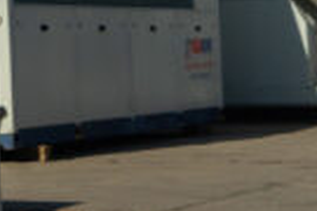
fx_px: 1602
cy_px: -102
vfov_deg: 7.4
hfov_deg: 10.7
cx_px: -207
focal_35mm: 182
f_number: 8
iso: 250
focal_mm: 24
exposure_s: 1/800
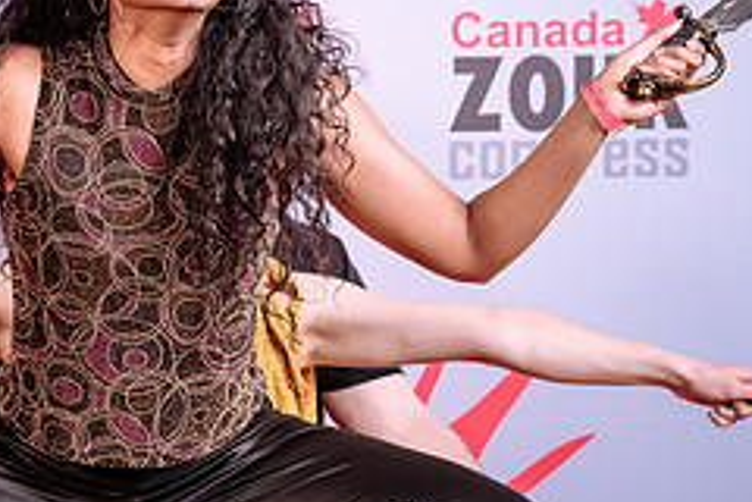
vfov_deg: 11.3
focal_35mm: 121
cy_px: 348
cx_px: 206
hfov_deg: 16.9
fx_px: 2527
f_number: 5.6
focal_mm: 46
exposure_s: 1/160
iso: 100
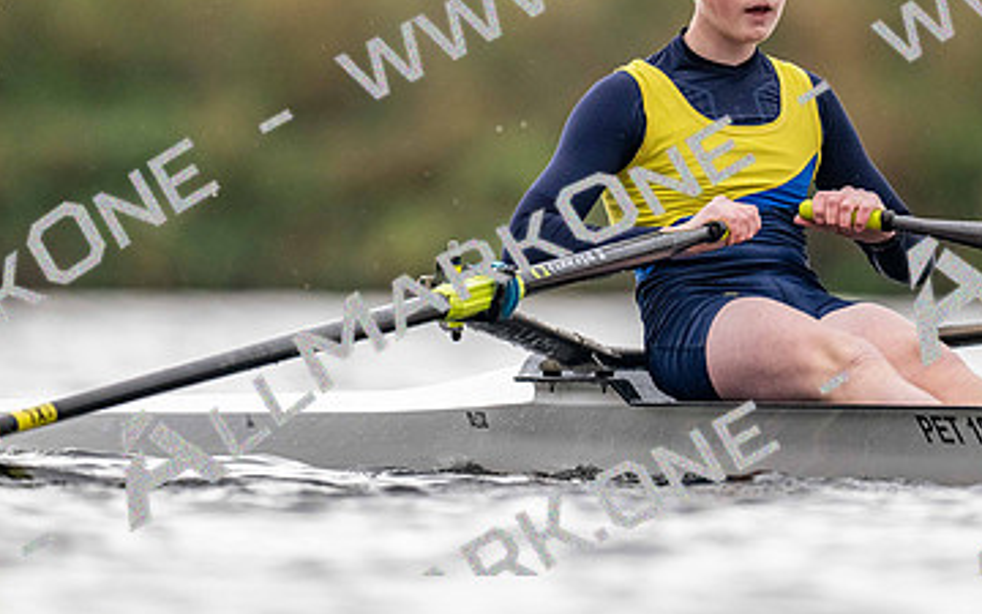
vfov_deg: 1.3
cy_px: 108
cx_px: 674
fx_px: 26388
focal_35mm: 986
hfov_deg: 2.1
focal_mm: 600
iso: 2800
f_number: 4
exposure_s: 1/2500
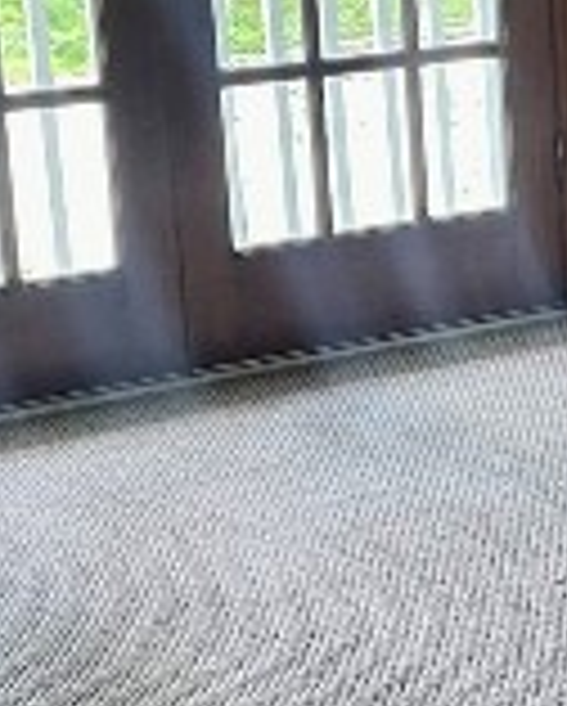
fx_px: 2596
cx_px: 914
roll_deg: +1.6
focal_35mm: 124
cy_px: 229
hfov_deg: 11.8
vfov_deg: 15.5
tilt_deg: -13.6
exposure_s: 1/60
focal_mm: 4.2
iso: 100
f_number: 1.6
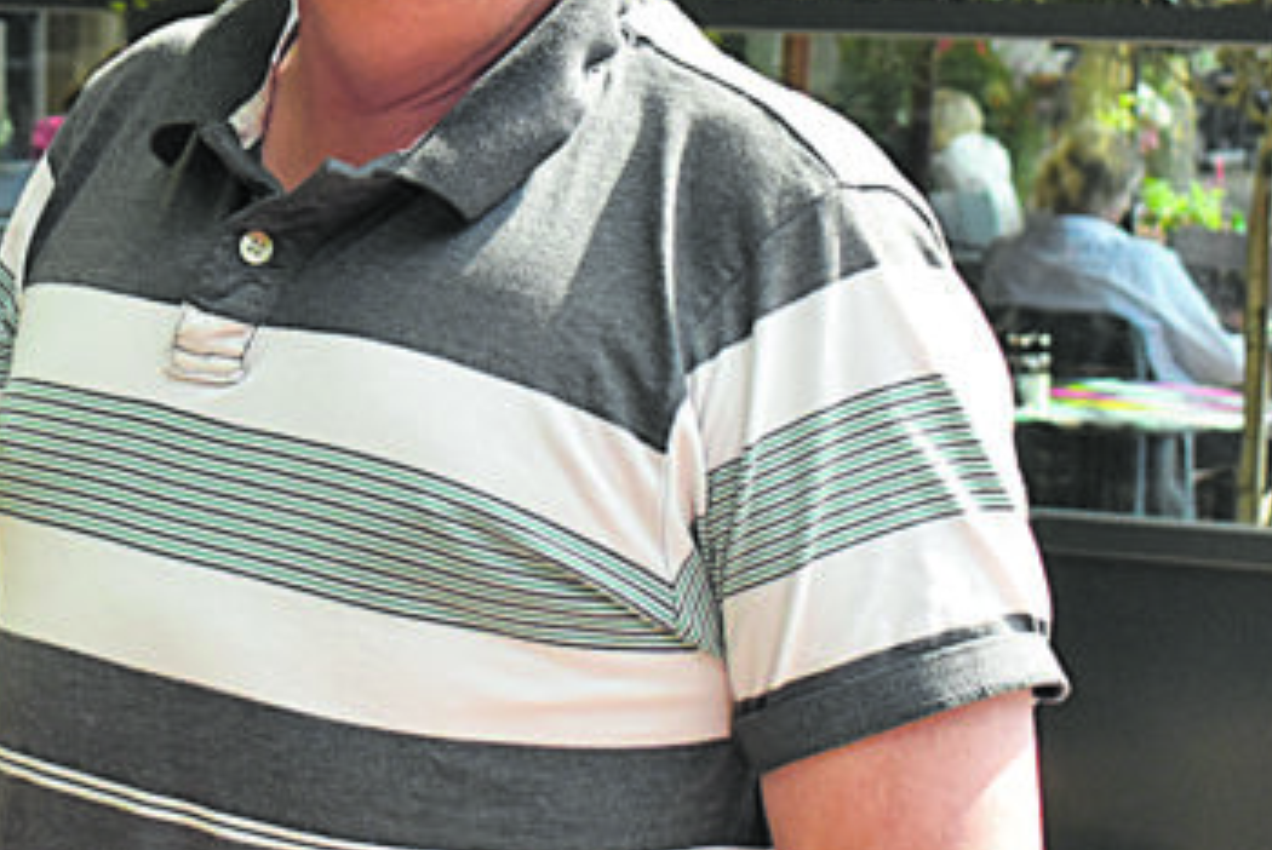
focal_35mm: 118
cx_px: 127
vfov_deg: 11.5
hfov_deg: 17.0
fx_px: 4189
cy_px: 53
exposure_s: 1/1000
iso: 500
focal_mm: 27
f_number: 4
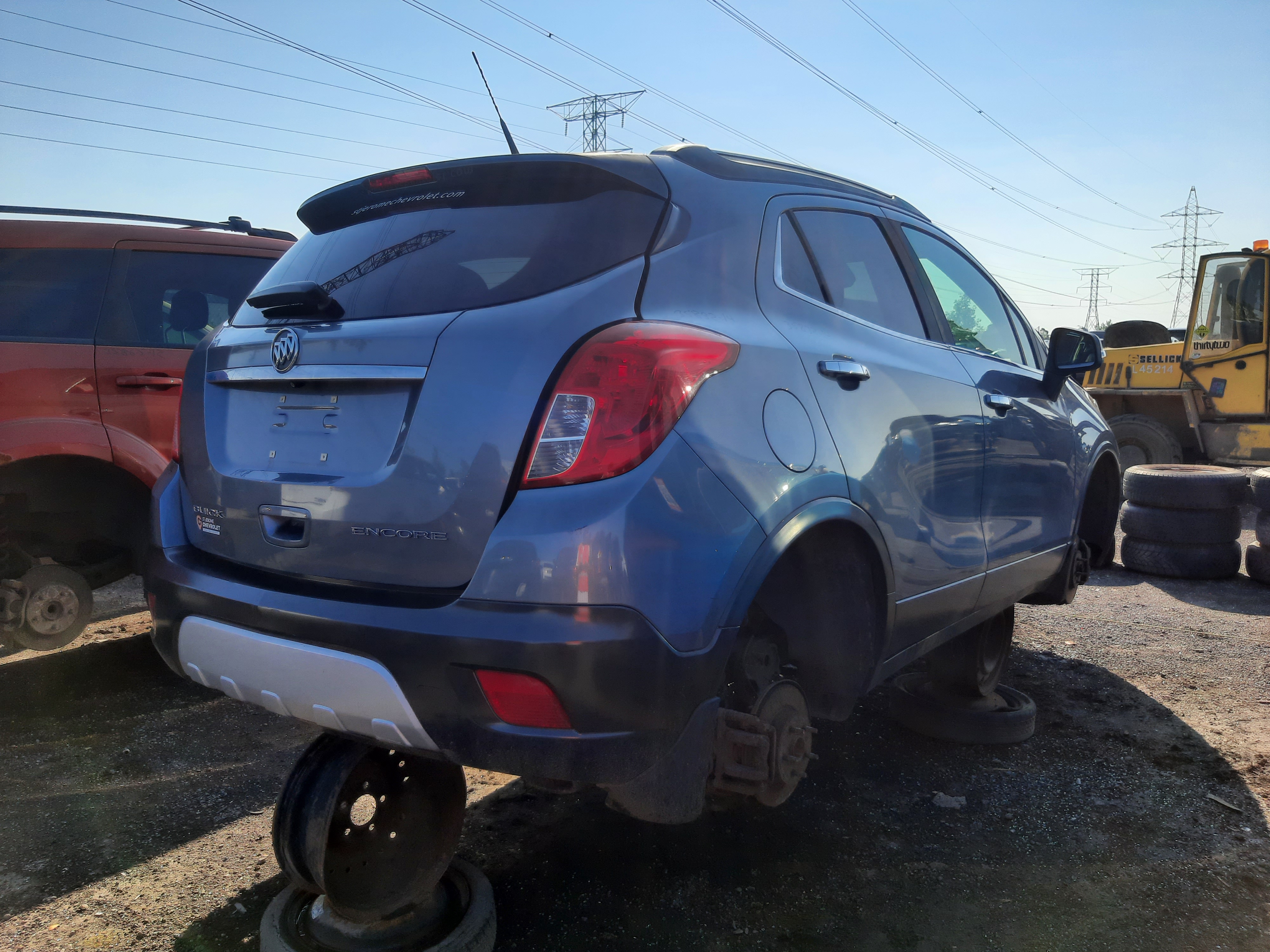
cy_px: 476
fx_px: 954
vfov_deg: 53.1
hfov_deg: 67.3
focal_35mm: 26
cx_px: 635
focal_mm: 3.92
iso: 40
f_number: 1.7
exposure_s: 1/1433
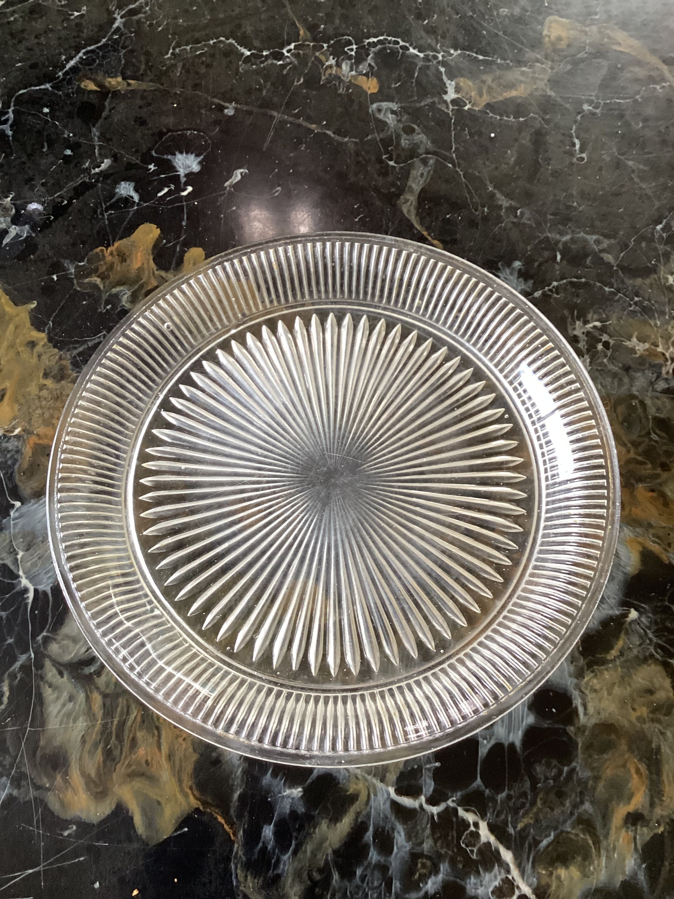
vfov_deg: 58.4
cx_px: 337
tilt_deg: -66.4
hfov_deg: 45.4
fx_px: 805
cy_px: 450
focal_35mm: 31
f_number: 2.4
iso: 160
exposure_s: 1/60
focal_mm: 3.3
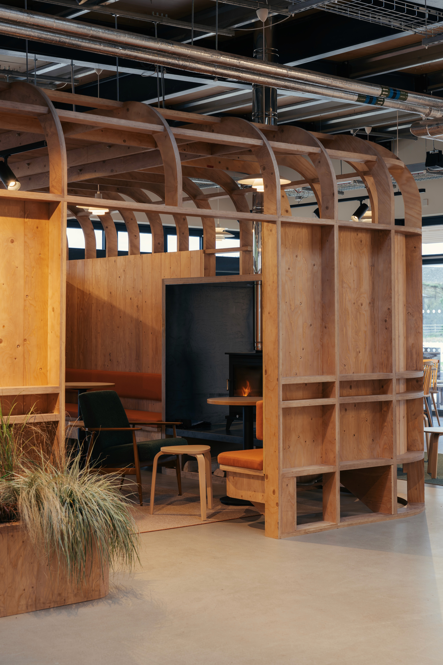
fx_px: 1034
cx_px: 222
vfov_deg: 35.6
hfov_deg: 24.2
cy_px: 332
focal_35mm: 56
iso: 125
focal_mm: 56
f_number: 8
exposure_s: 1/1.67
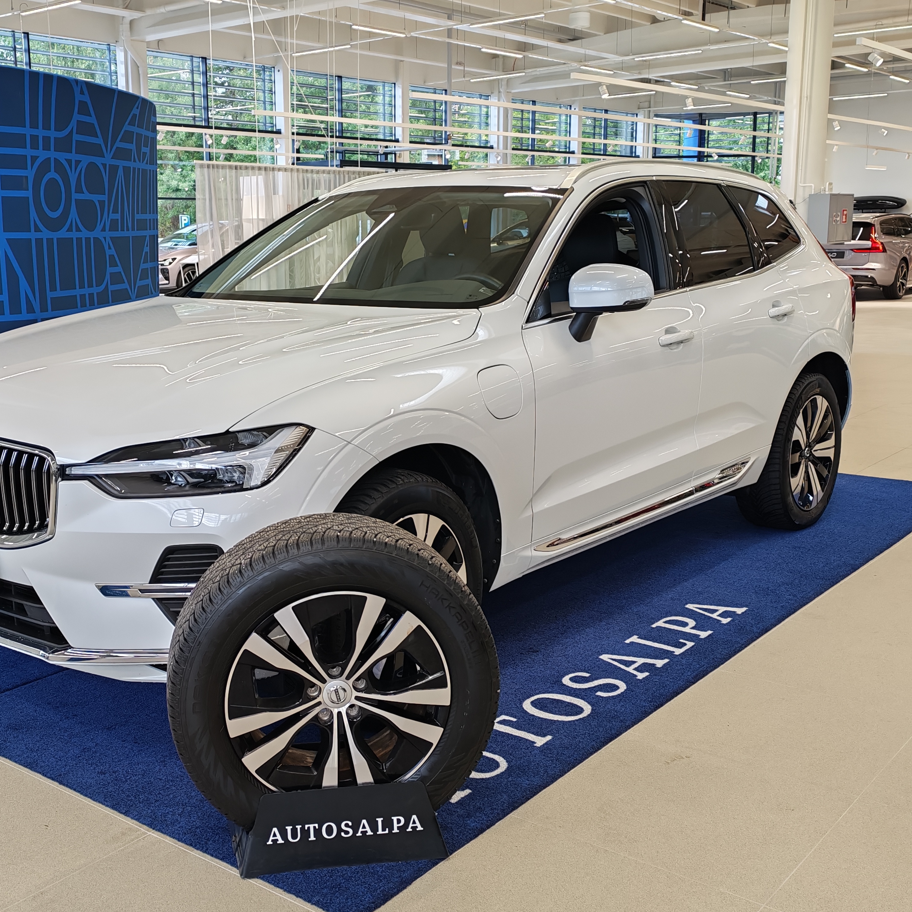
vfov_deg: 40.9
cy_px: 462
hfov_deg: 40.6
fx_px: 1222
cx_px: 341
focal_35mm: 41
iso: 200
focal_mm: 6.12
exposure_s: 1/100
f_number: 1.9
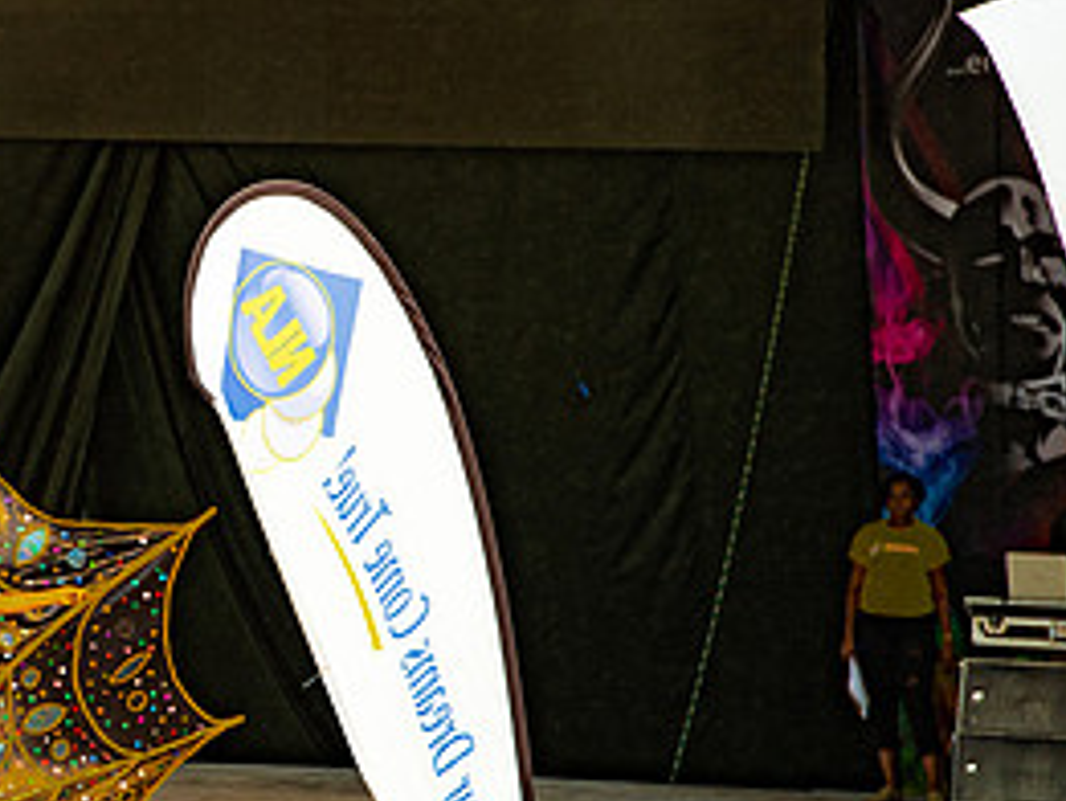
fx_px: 13156
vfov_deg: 3.5
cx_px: 78
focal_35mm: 427
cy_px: 523
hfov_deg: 4.6
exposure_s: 1/160
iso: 500
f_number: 5
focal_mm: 200
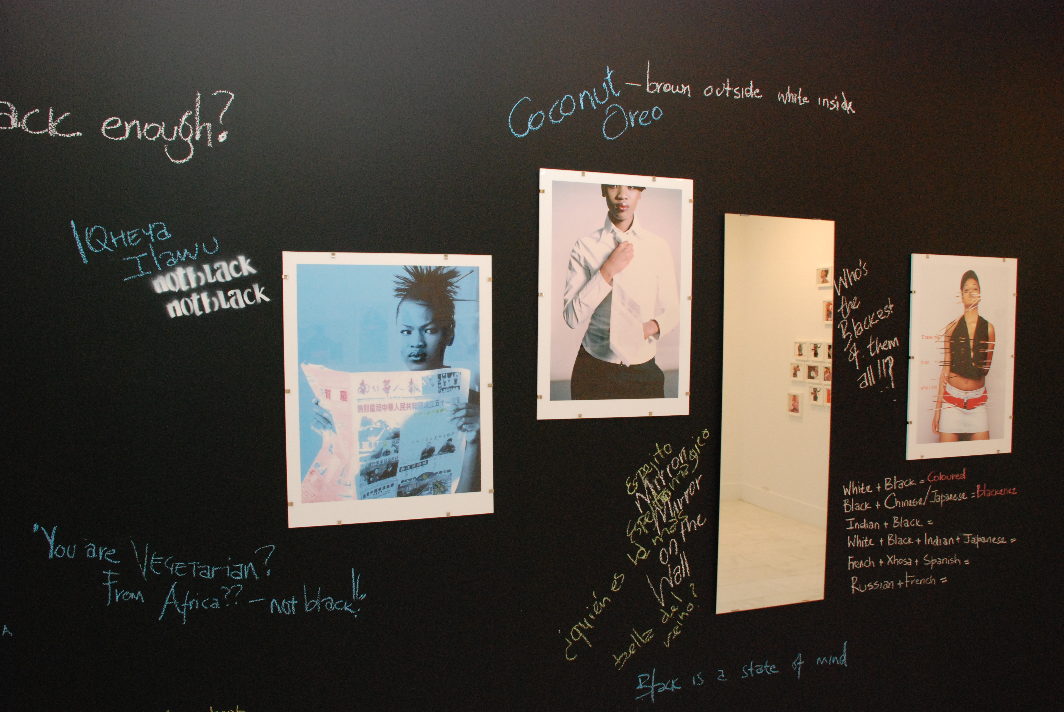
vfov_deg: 43.7
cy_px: 356
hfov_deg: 61.9
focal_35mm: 30
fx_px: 888
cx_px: 532
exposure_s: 1/60
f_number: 8
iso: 1250
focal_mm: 20
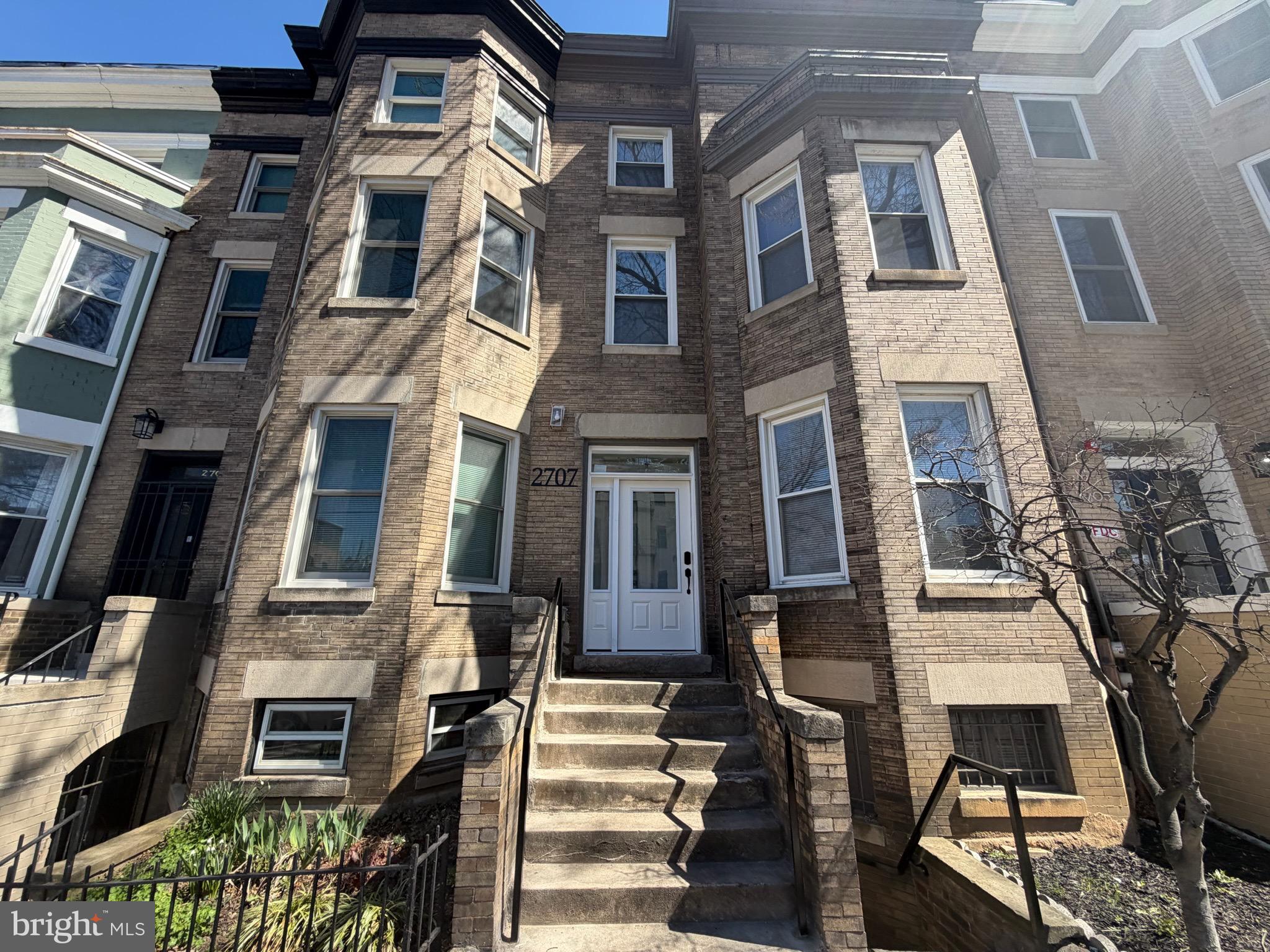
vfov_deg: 85.7
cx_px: 635
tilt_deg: +16.8
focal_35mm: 14
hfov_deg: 102.1
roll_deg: -0.2
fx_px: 514
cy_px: 476
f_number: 2.2
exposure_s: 1/564
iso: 40
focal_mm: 2.22
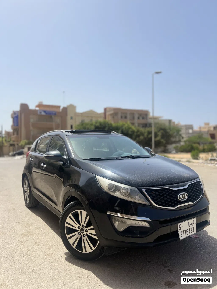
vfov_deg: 67.3
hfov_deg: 53.1
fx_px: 217
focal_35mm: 26
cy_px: 144
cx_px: 108
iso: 50
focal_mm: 5.7
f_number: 1.5
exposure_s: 1/5587
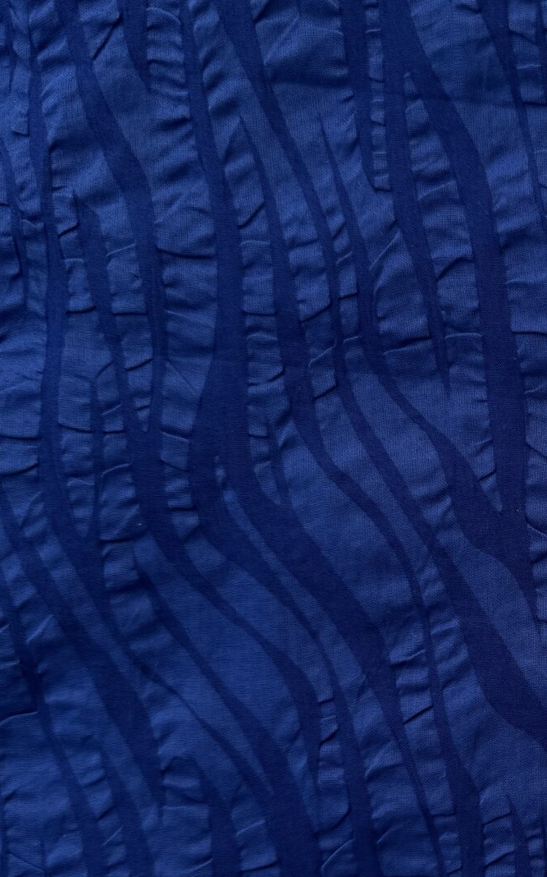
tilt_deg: -12.9
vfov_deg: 32.9
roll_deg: +2.4
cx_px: 770
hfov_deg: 19.2
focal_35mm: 61
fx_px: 1456
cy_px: 644
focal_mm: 6.76
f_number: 1.78
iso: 64
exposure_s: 1/121
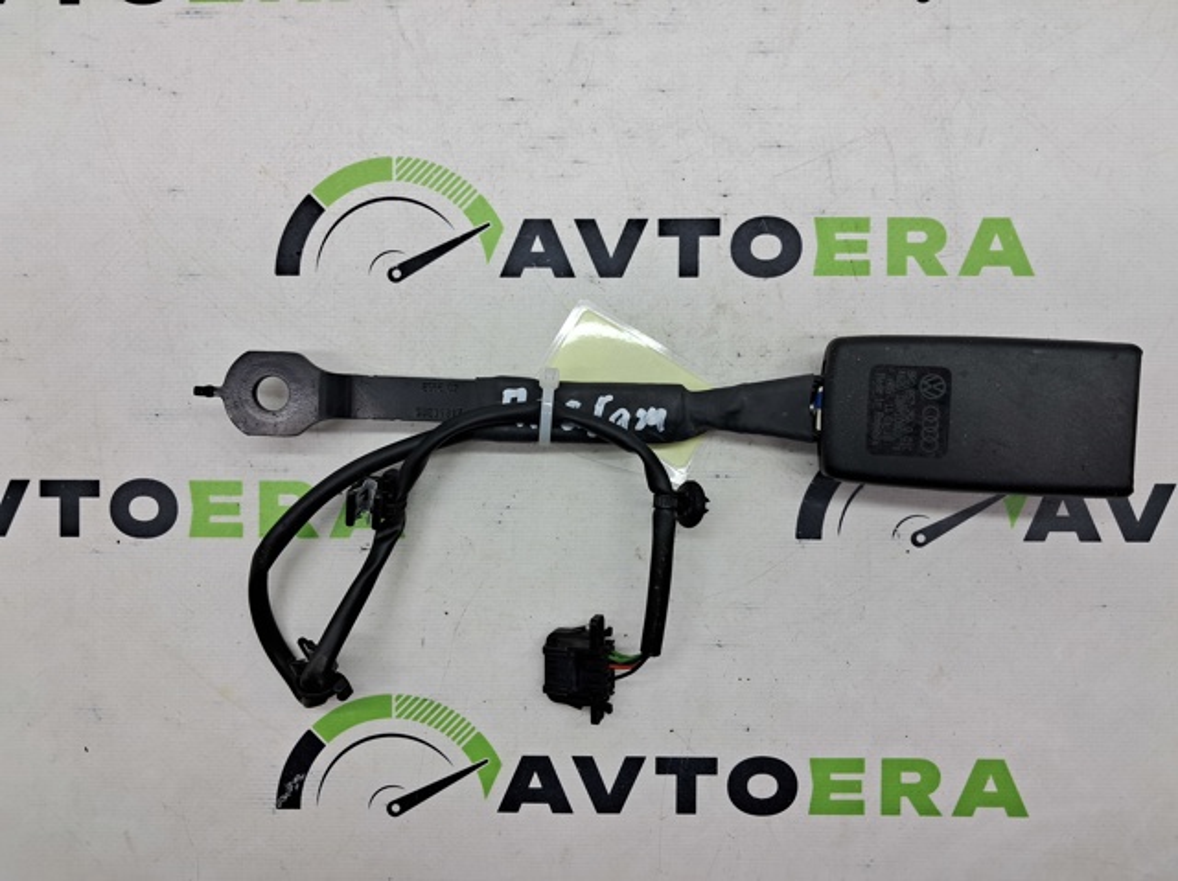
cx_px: 589
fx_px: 918
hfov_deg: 65.4
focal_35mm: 27
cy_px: 440
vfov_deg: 51.3
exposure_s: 1/100
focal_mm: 4
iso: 50
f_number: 1.8
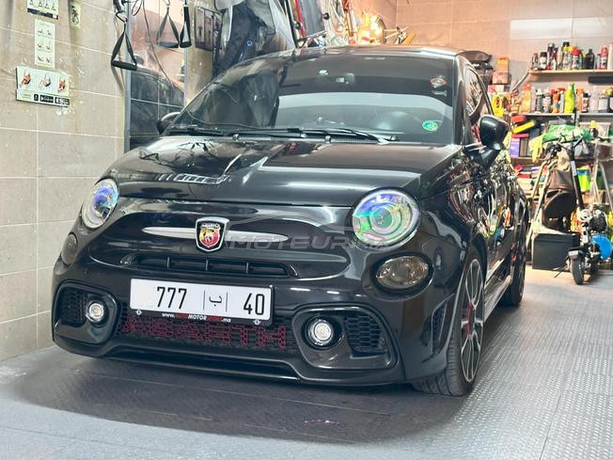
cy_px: 230
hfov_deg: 39.7
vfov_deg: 30.3
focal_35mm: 48
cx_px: 306
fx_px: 850
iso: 500
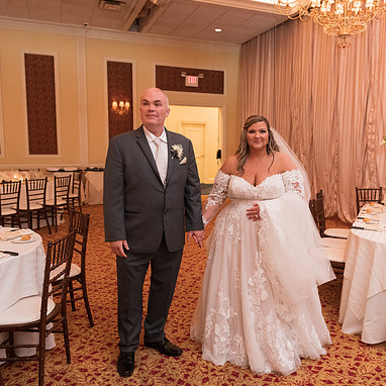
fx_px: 391
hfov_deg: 52.3
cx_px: 222
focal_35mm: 31
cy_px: 191
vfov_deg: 52.5
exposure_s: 1/100
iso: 3200
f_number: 2.8
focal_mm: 24
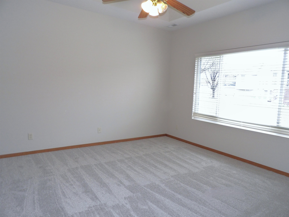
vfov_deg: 56.8
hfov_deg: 71.6
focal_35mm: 24
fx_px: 200
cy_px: 108
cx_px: 144
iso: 174
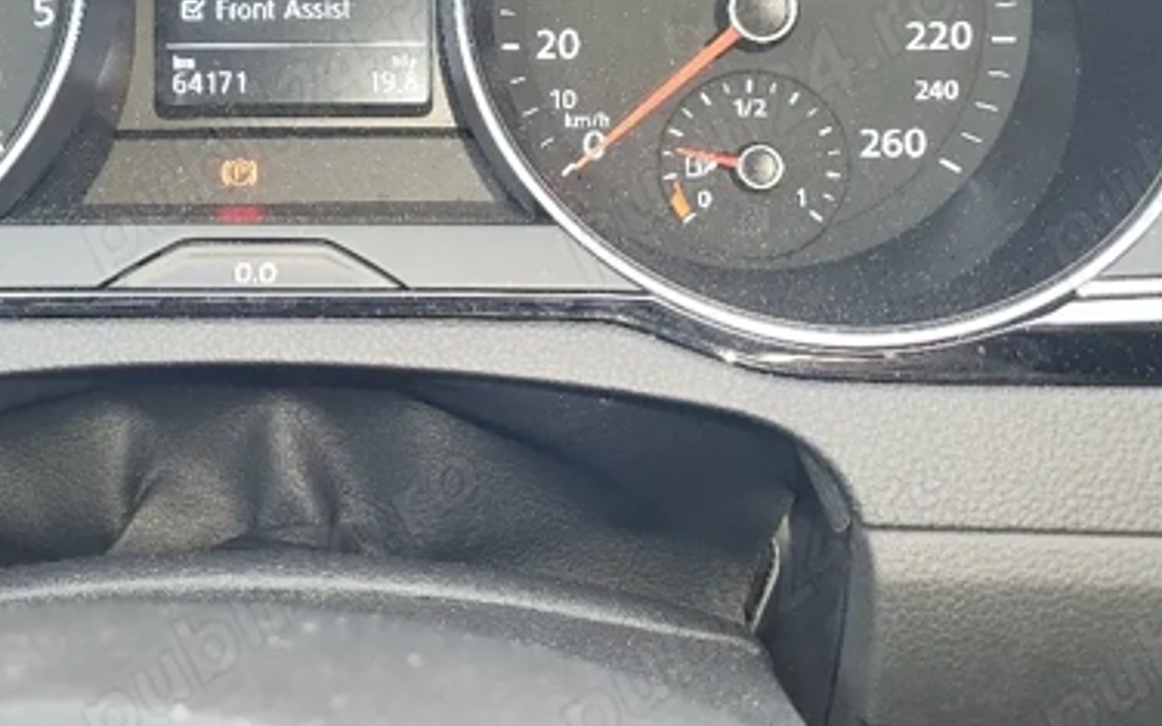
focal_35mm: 44
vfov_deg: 28.5
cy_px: 133
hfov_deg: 44.7
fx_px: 1393
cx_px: 402
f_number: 1.8
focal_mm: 5.4
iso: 125
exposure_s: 1/60.2
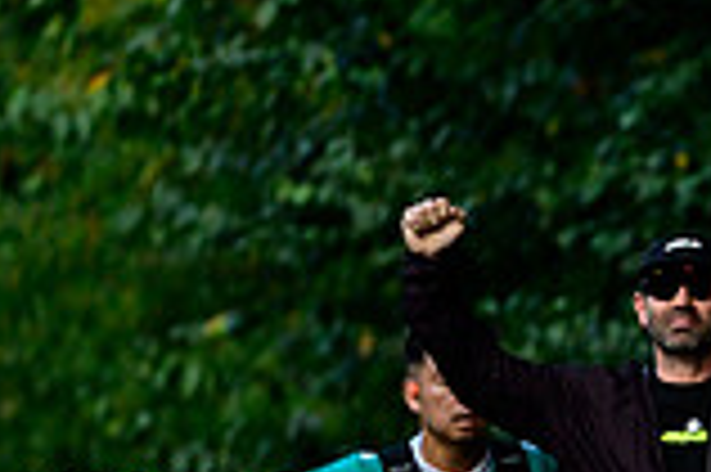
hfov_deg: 1.4
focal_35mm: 1472
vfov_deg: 0.9
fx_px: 29041
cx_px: 1287
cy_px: 605
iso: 1600
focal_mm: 400
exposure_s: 1/2000
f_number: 2.8
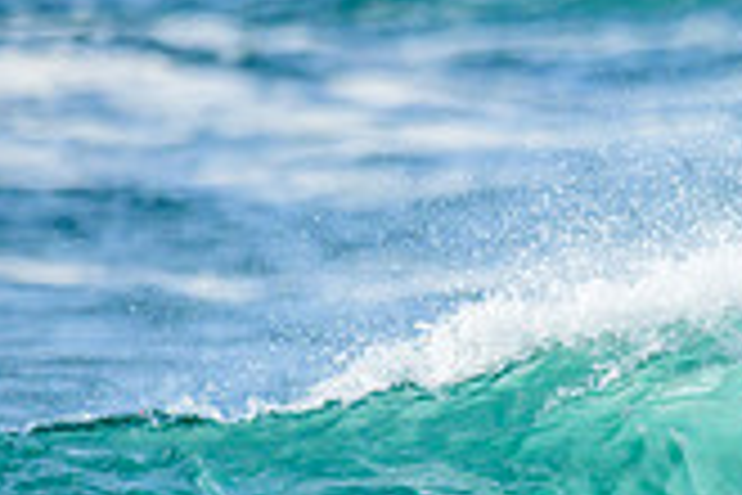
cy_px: 516
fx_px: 79697
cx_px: 1337
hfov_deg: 0.5
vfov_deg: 0.4
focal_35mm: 3867
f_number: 6.3
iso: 280
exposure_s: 1/2500
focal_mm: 800
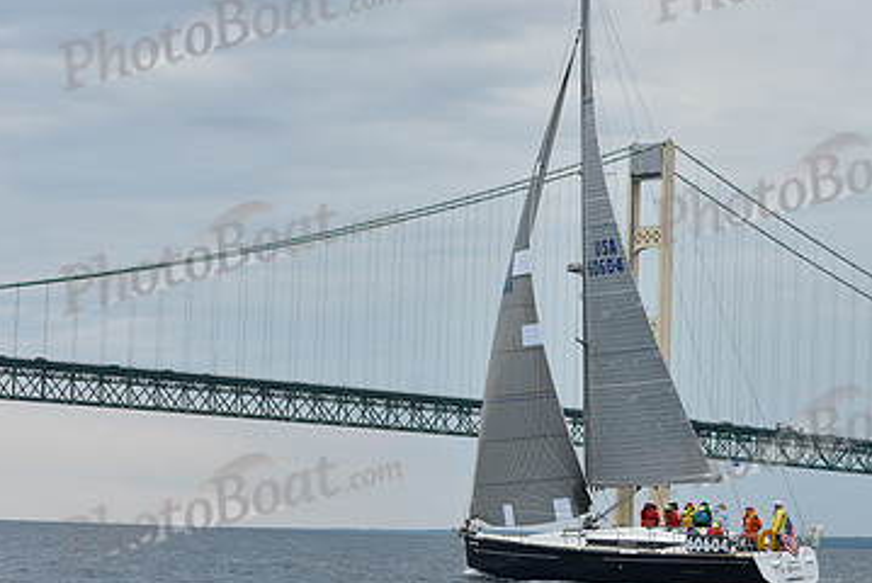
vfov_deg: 10.9
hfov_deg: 16.2
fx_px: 3054
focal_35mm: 126
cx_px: 530
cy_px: 344
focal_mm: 78
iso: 250
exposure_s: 1/800
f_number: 5.6
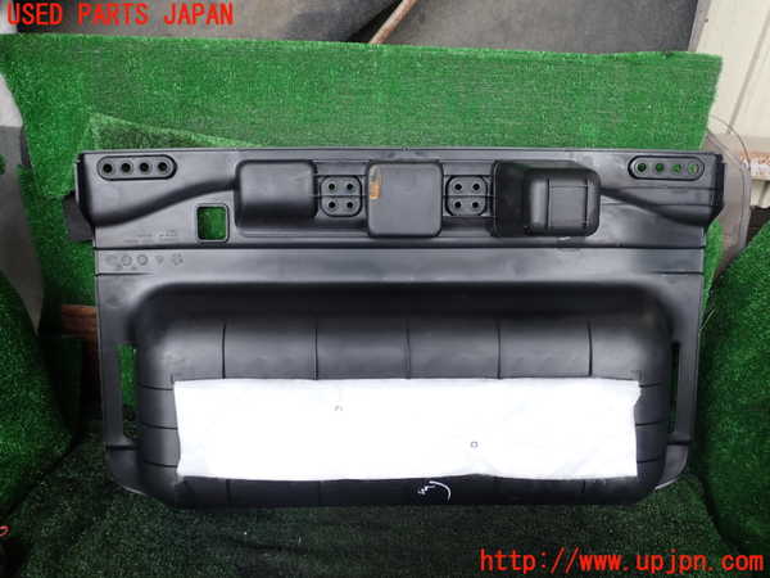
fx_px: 667
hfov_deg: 60.0
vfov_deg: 46.8
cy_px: 289
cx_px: 385
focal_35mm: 30
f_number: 2.3
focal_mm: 5.4
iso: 160
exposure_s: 1/60
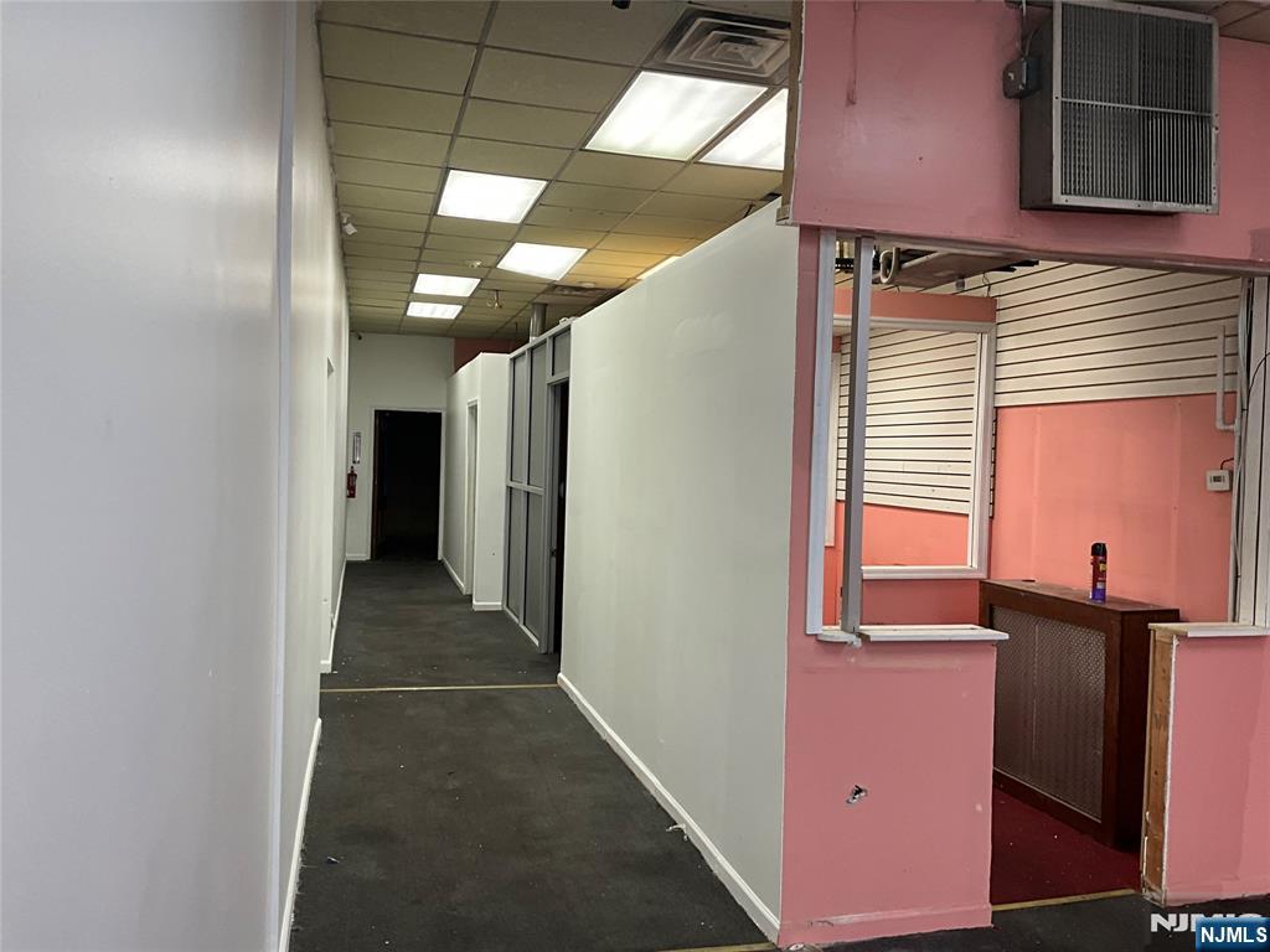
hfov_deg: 61.7
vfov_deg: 48.2
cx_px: 635
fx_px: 1064
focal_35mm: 29
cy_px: 476
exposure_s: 1/60
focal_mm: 3
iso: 40
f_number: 1.8
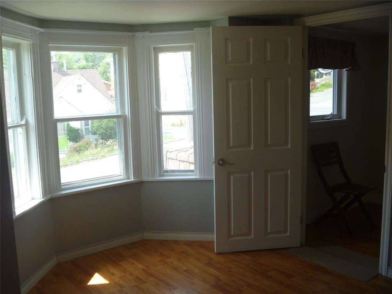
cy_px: 147
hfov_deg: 52.6
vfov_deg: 40.7
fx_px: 396
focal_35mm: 35
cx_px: 196
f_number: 3.5
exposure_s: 1/125
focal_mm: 6.3
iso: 160
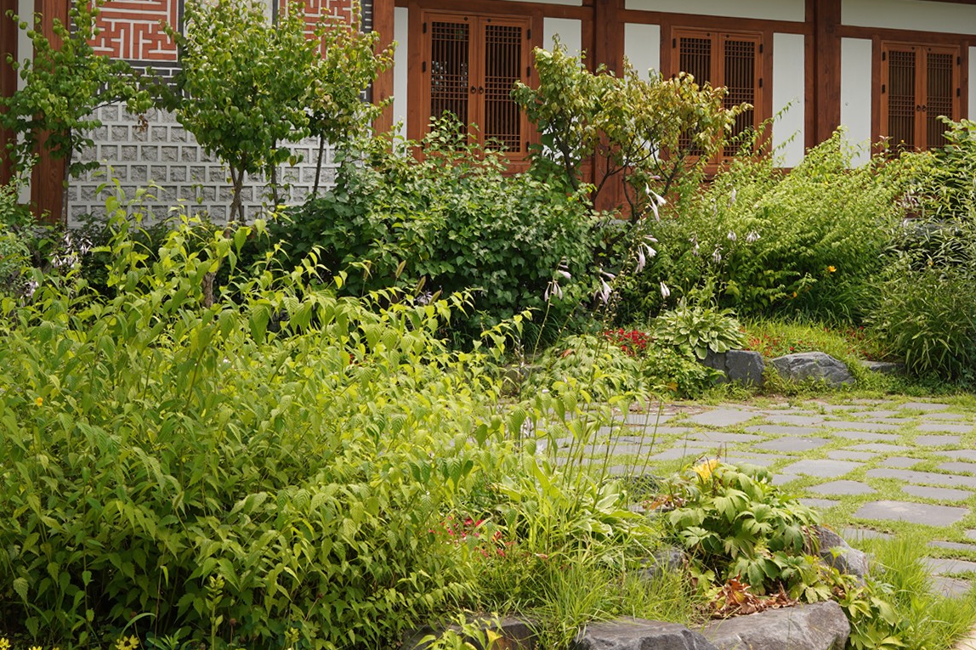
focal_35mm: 61
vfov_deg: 22.0
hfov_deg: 32.7
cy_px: 125
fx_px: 1653
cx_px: 620
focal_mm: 35
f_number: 9
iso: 100
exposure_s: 1/100
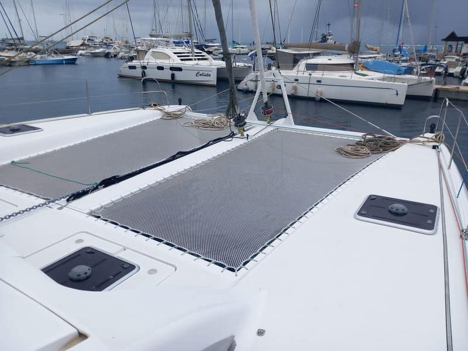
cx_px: 234
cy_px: 176
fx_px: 365
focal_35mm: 27
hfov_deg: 65.3
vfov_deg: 51.4
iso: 20
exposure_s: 1/240
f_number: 1.8
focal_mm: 4
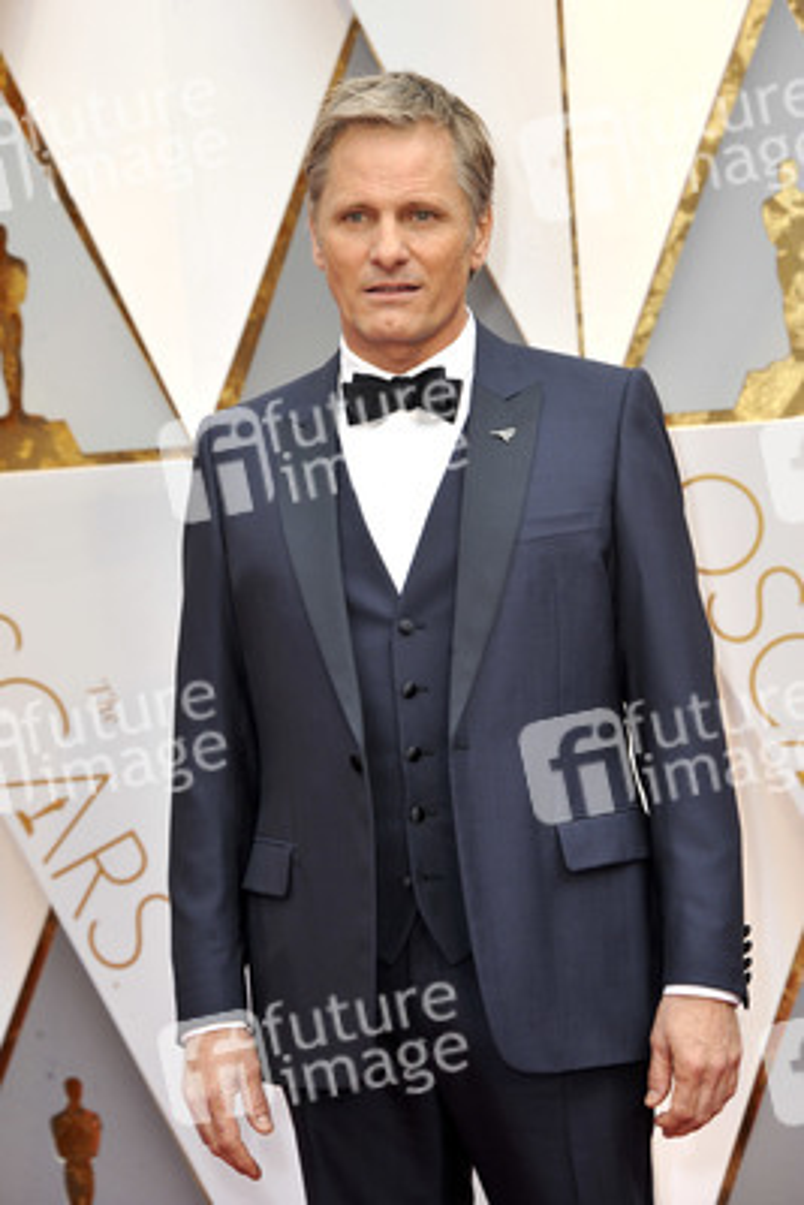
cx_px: 402
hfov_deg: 10.2
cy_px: 602
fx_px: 4518
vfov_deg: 15.2
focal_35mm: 135
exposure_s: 1/250
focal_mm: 135
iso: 1000
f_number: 7.1
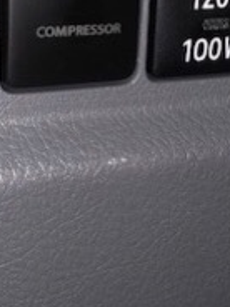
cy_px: -23
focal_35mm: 70
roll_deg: +1.4
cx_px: 116
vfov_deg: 25.9
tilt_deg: -8.3
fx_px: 620
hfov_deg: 21.0
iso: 32
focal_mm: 4
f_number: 1.8
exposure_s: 1/35
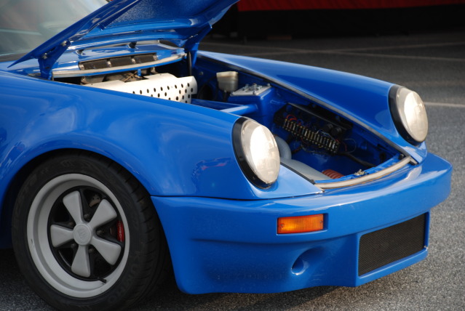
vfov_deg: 10.2
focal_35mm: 135
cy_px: 156
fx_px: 1746
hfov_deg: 15.2
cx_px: 232
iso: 100
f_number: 5.6
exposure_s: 1/100
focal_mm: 90
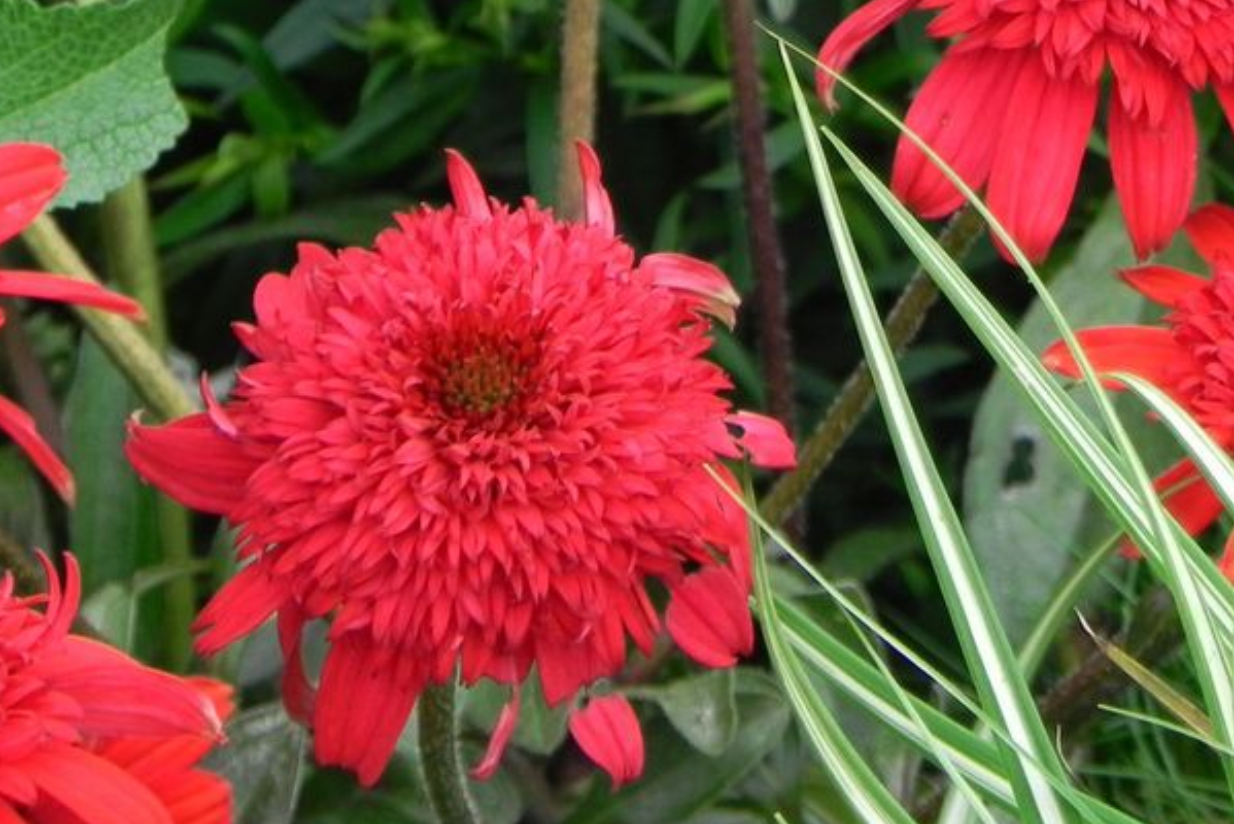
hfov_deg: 3.3
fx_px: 21399
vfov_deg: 2.2
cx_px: 986
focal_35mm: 624
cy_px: 16
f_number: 5
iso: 160
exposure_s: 1/125
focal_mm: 59.9
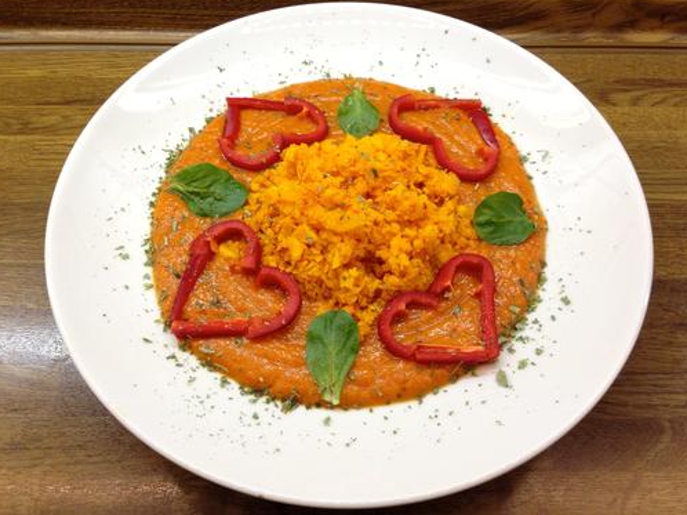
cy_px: 247
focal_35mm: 35
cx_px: 350
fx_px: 694
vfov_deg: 40.7
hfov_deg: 52.6
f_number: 2.4
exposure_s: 1/24
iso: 50
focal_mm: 4.12
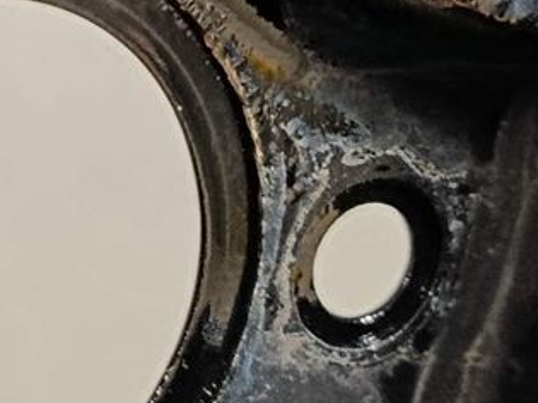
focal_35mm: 156
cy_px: 15
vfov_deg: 9.5
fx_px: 2424
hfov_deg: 12.5
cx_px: -36
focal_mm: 5.24
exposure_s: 1/25
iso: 1728
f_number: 1.7
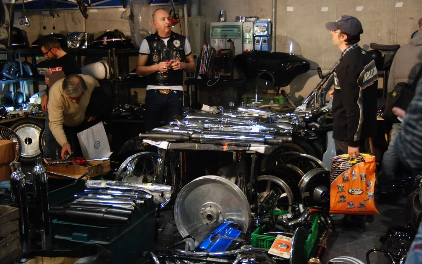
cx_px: 211
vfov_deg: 30.9
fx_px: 477
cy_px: 133
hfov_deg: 47.7
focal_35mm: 42
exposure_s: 1/60
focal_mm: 27
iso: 1000
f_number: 2.8
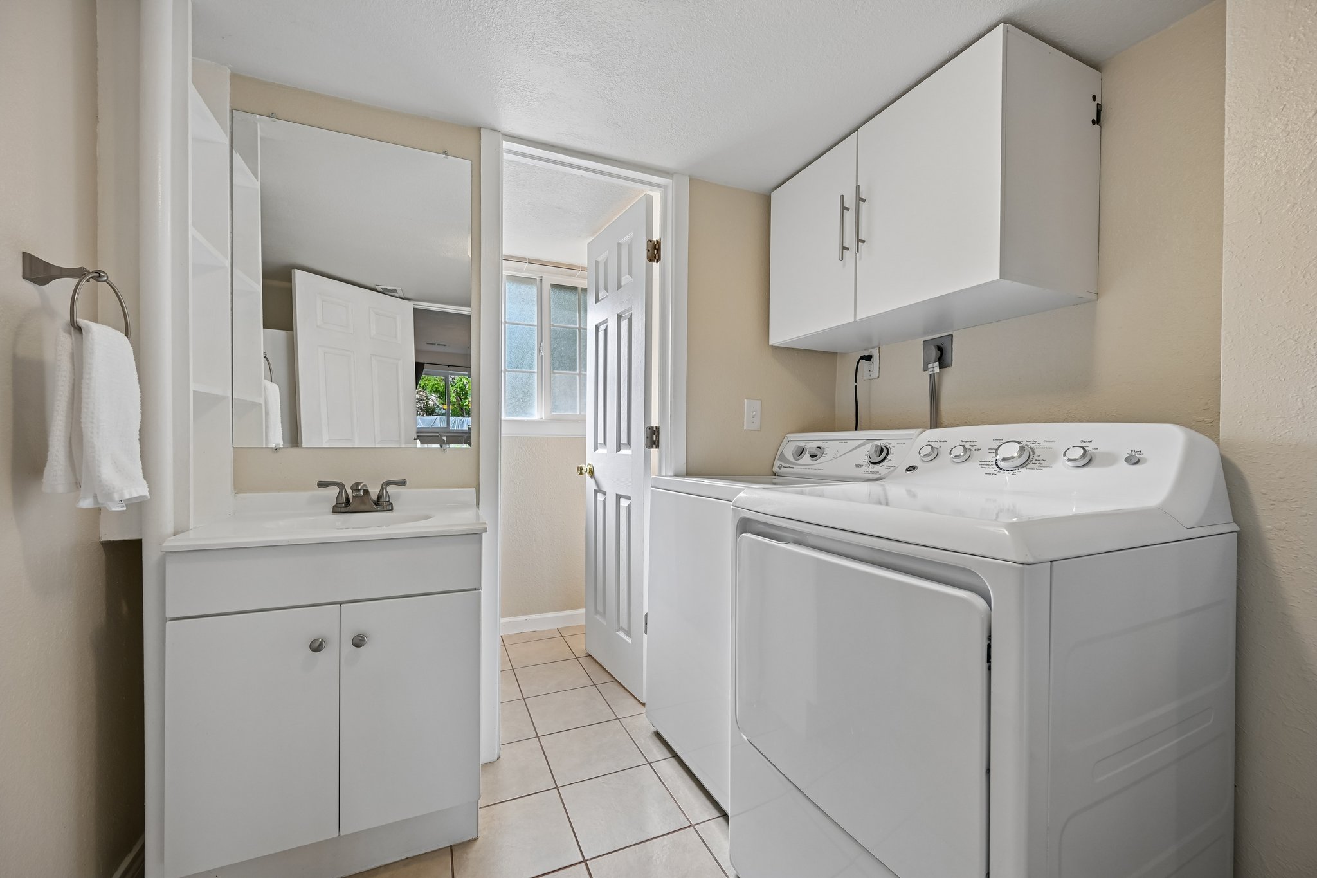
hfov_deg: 104.3
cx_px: 658
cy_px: 439
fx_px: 512
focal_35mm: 14
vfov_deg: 81.2
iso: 72
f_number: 8
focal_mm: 14
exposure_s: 1/15
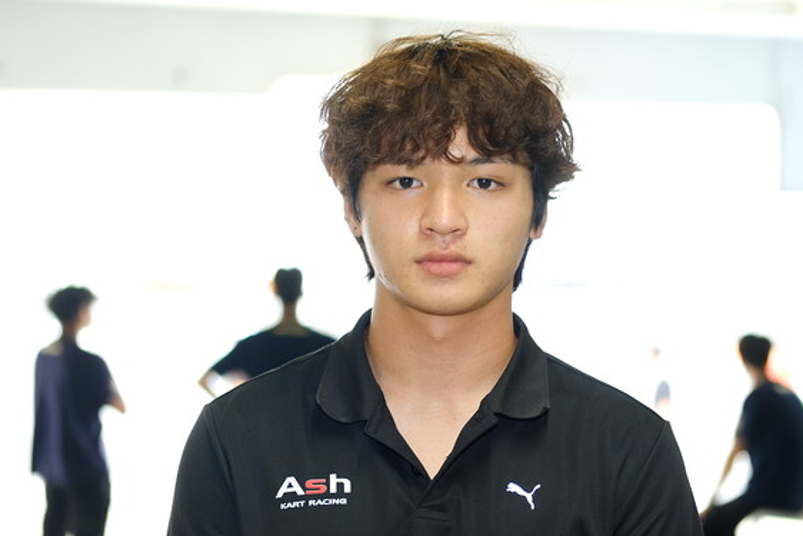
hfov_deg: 21.2
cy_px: 329
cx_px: 463
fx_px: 2142
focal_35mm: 96
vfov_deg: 14.2
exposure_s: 1/125
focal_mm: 50
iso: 250
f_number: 2
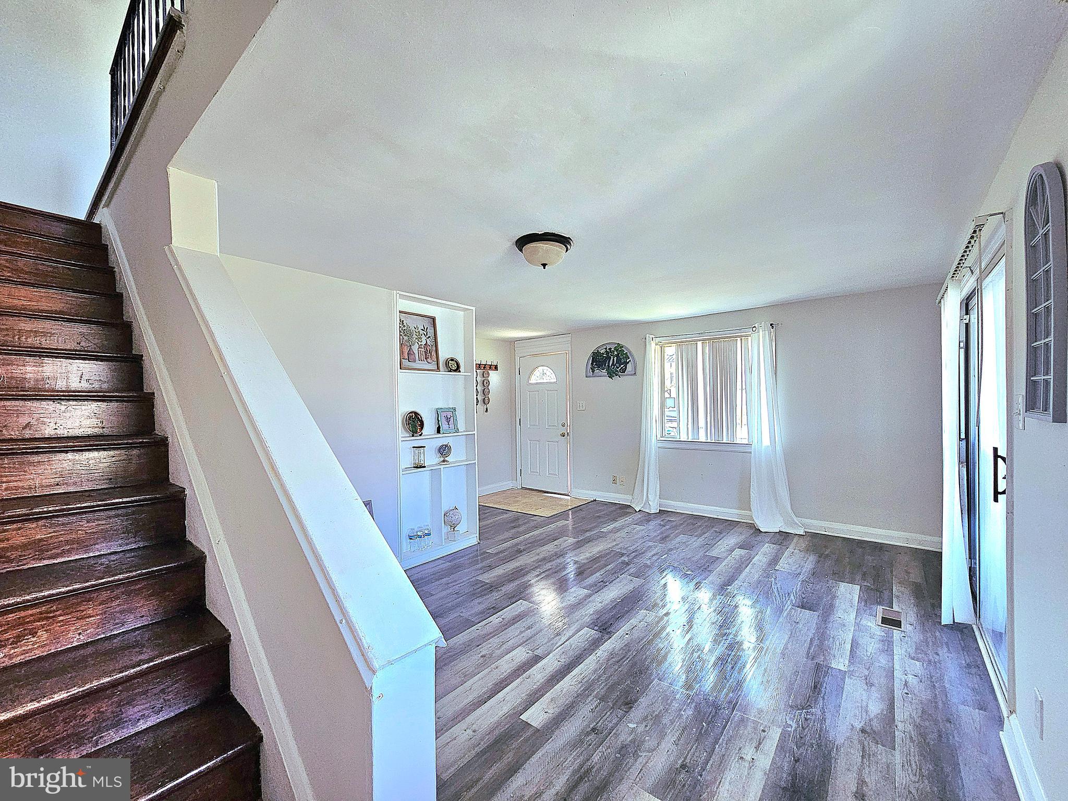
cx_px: 534
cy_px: 400
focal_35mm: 13
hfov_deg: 106.2
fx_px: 401
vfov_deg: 89.9
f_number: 2.2
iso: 200
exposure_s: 1/77.5
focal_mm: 2.2
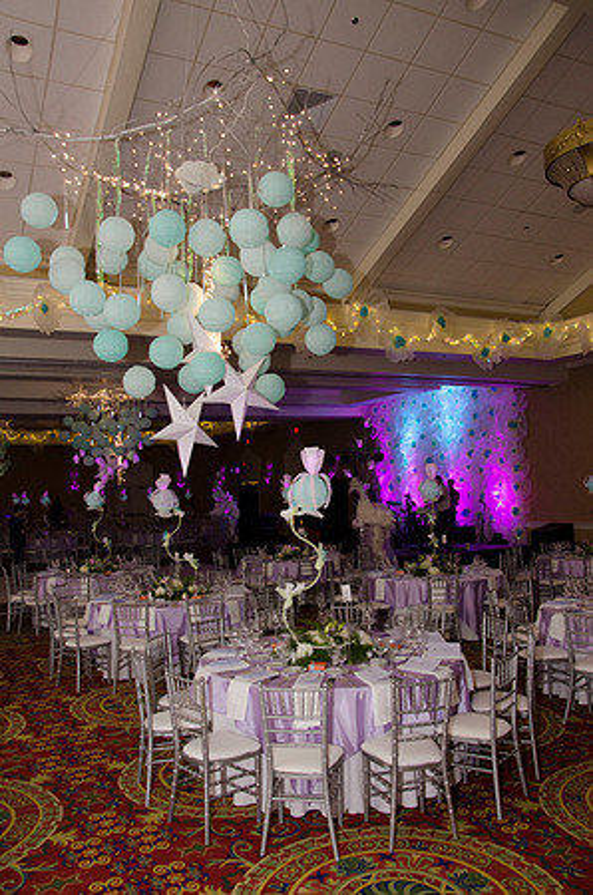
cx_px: 296
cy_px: 448
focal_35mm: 32
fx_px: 782
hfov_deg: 41.5
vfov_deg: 59.6
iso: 400
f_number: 6.3
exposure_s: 1/30
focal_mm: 21
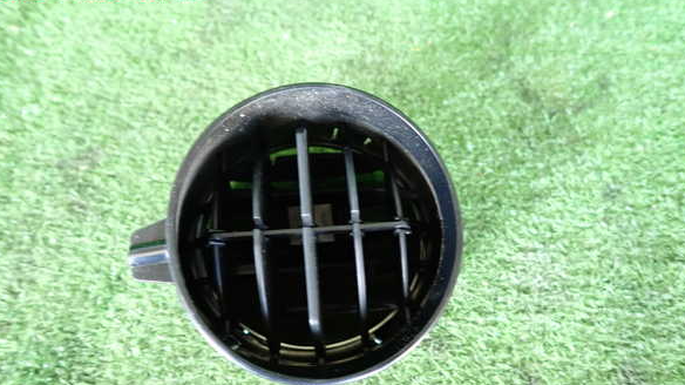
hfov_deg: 67.9
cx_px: 340
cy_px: 239
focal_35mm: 28
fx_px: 508
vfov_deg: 41.2
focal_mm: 4.5
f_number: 2
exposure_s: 1/30
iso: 320
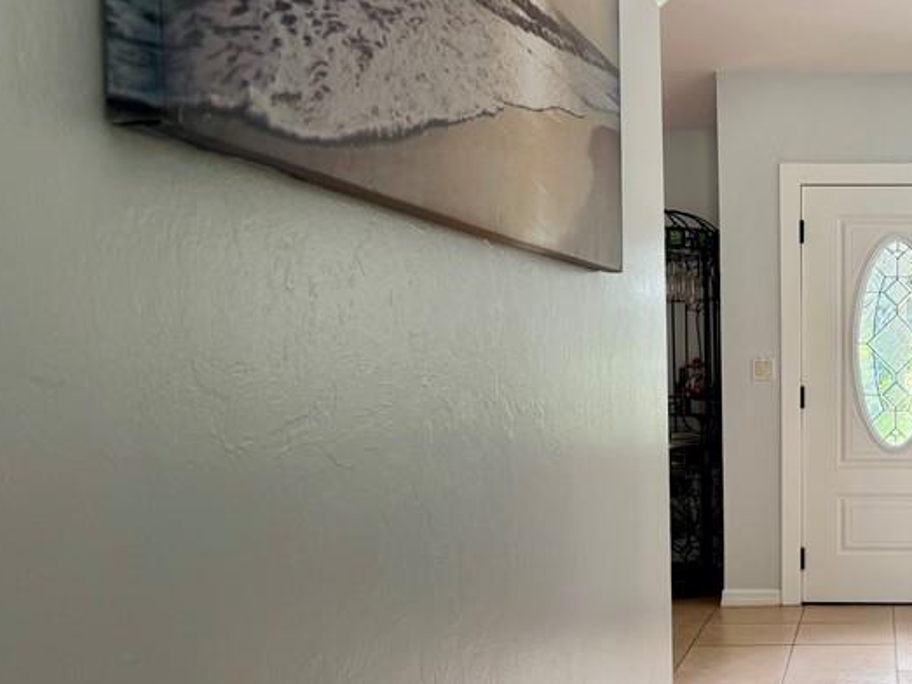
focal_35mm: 47
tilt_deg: -5.0
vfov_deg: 30.7
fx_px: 1238
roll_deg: +0.1
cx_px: 867
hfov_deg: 37.1
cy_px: 443
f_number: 1.78
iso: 125
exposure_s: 1/60
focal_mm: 6.76
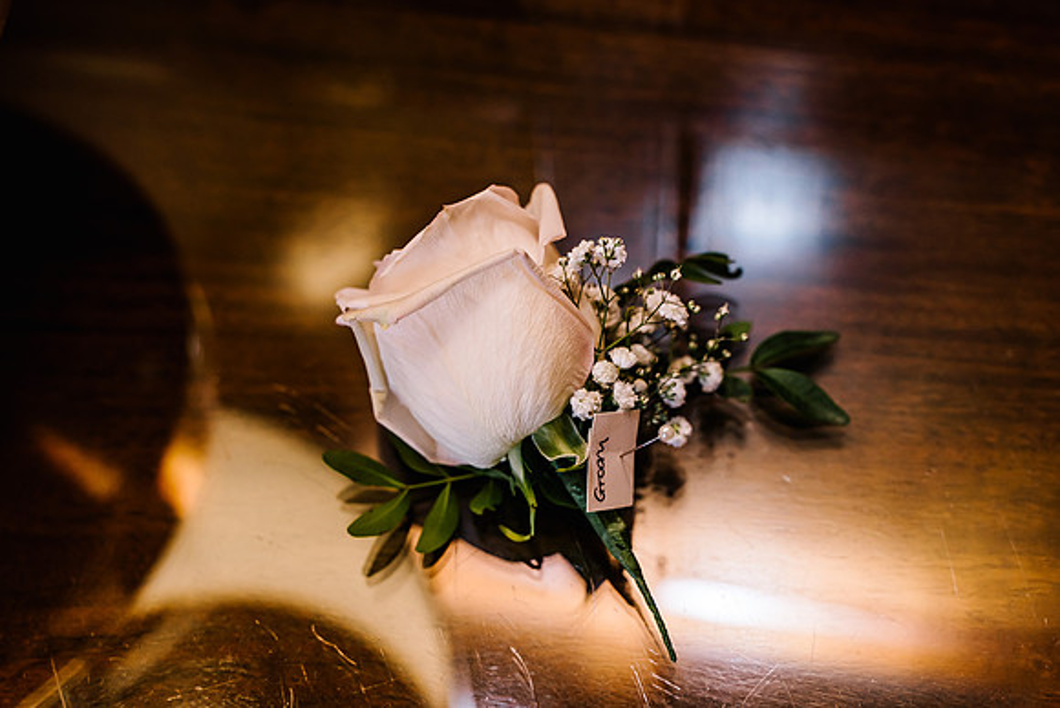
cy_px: 354
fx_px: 1414
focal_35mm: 48
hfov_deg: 41.1
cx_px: 530
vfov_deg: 28.1
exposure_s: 1/200
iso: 800
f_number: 4
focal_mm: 48
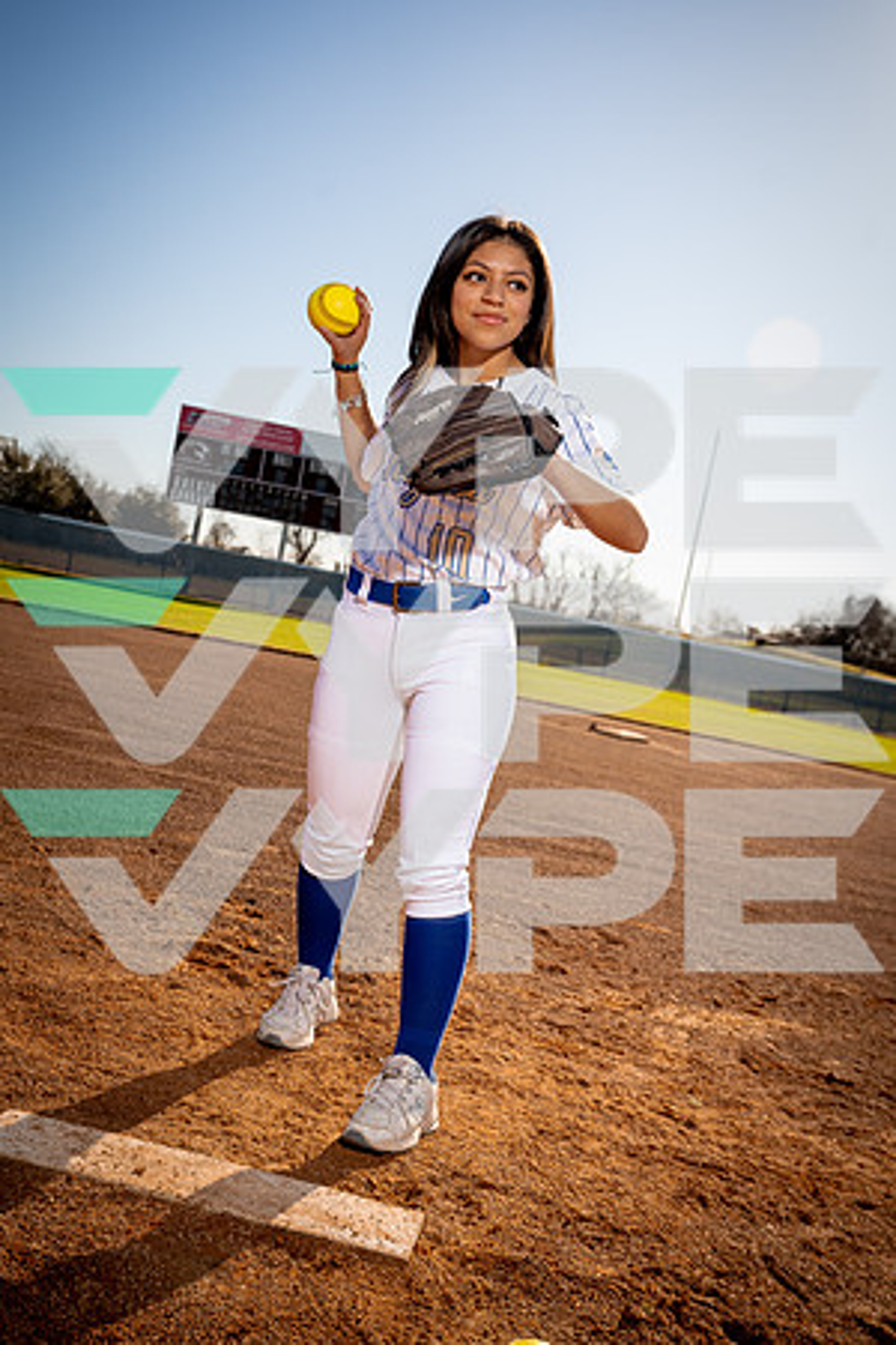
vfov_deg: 49.6
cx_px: 448
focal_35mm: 39
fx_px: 1456
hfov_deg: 34.2
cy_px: 672
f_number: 5.6
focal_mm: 39
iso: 100
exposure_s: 1/250
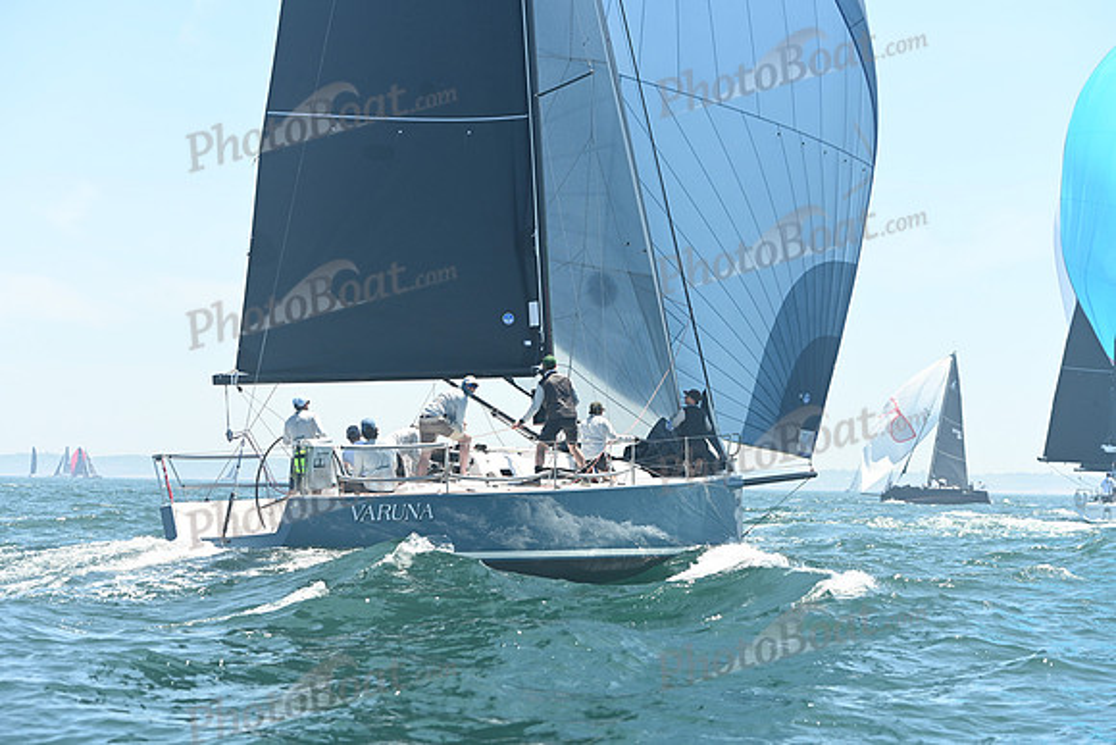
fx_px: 2853
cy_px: 372
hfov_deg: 22.1
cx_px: 558
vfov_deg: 14.9
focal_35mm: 92
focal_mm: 92
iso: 320
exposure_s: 1/1000
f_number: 5
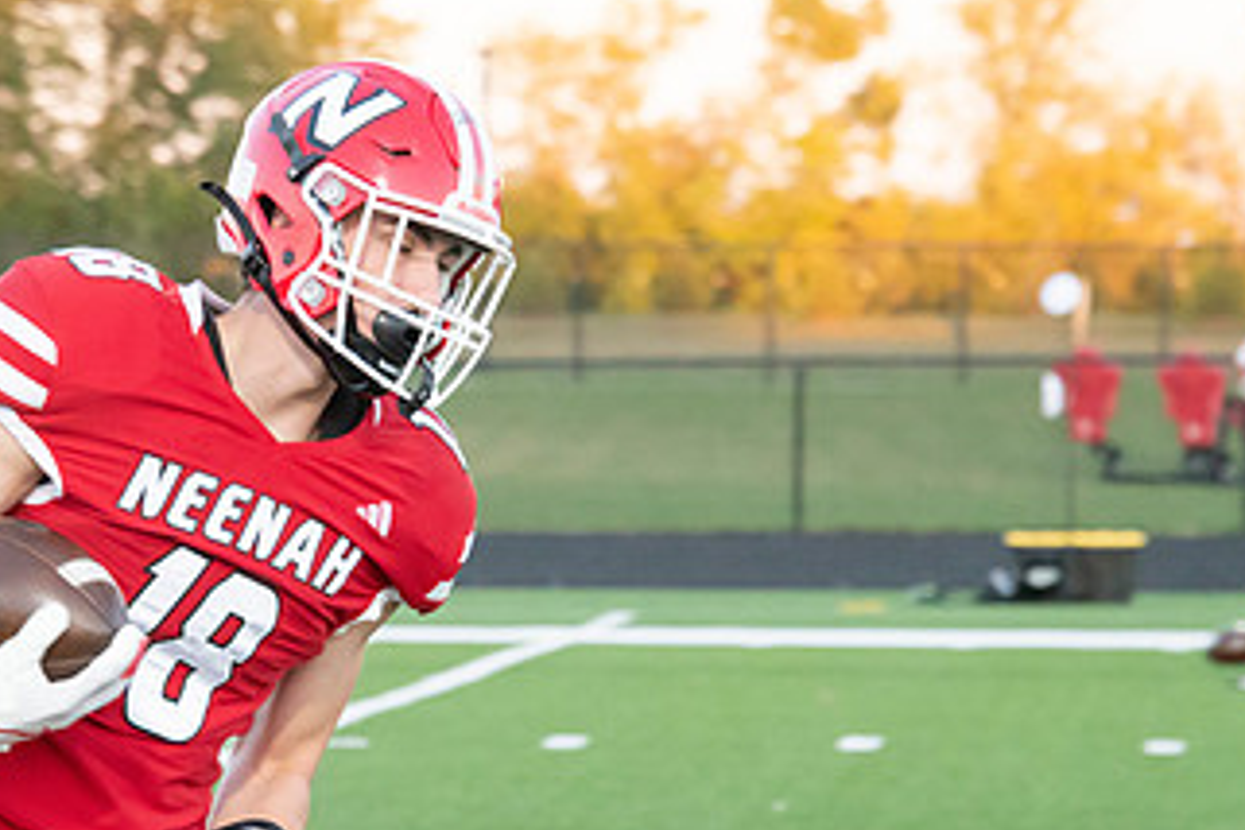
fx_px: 11239
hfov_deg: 6.3
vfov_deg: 4.2
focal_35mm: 325
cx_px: 283
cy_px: 599
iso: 8000
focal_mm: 180
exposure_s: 1/400
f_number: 9
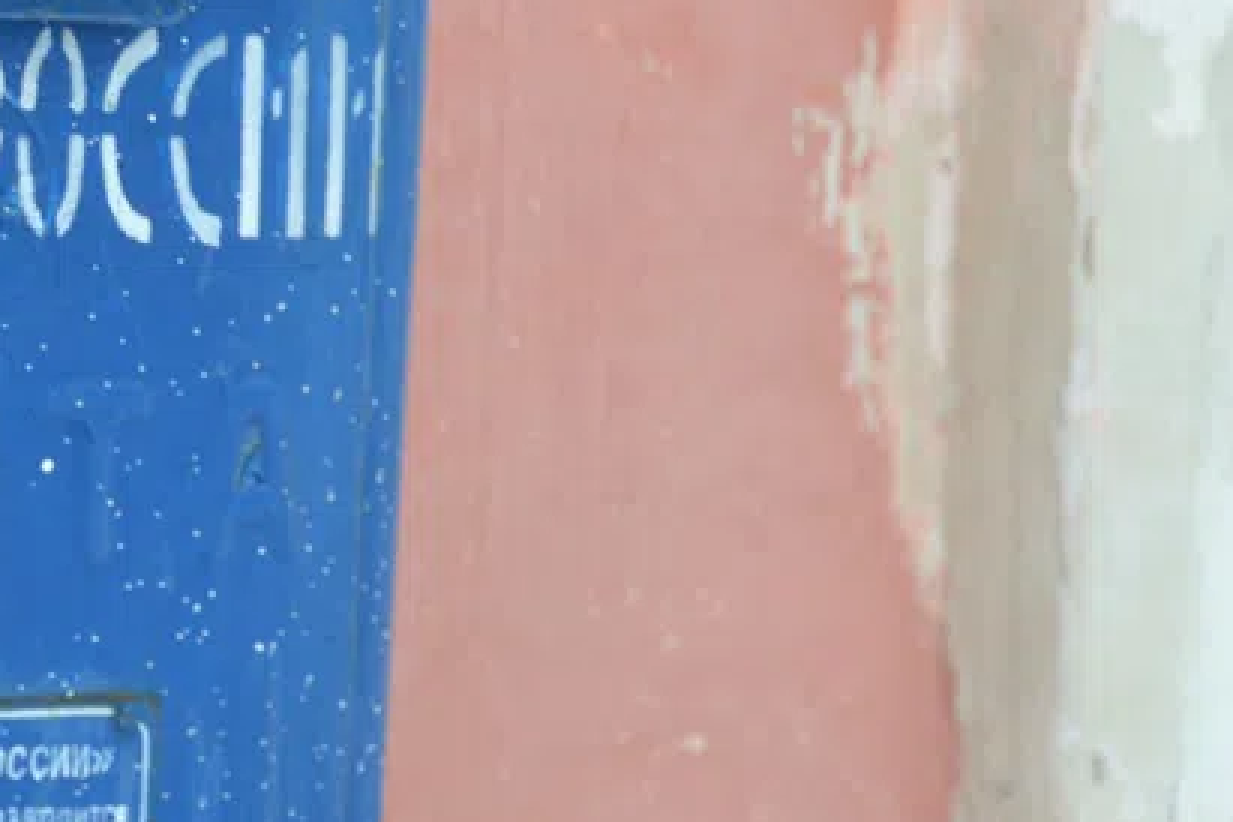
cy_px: 304
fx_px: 6404
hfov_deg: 10.9
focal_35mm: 187
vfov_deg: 7.3
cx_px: -84
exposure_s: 1/40
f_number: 5
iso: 200
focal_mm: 50
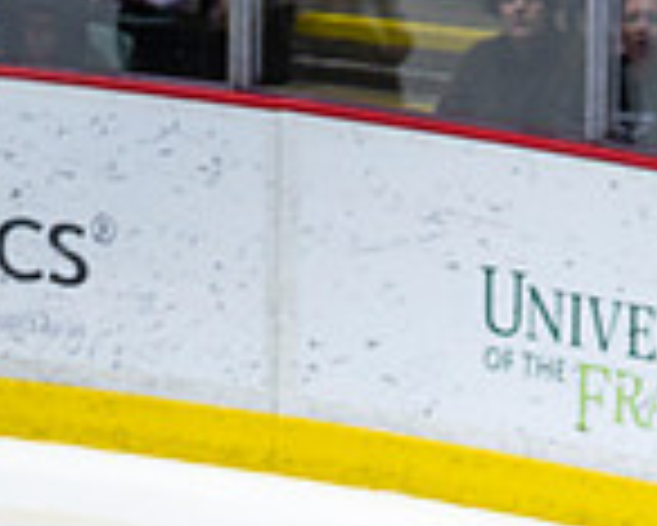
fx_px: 14477
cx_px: 594
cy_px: 686
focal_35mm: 744
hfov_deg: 2.6
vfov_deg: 2.1
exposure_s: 1/1250
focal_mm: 200
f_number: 2.8
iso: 1250
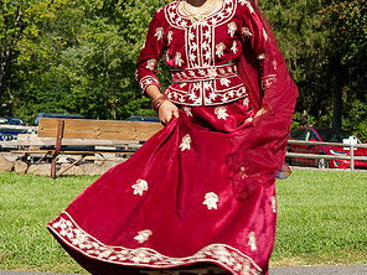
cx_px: 146
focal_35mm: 82
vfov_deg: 17.9
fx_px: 869
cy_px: 93
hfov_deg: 23.8
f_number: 6.3
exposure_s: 1/200
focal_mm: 35
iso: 100
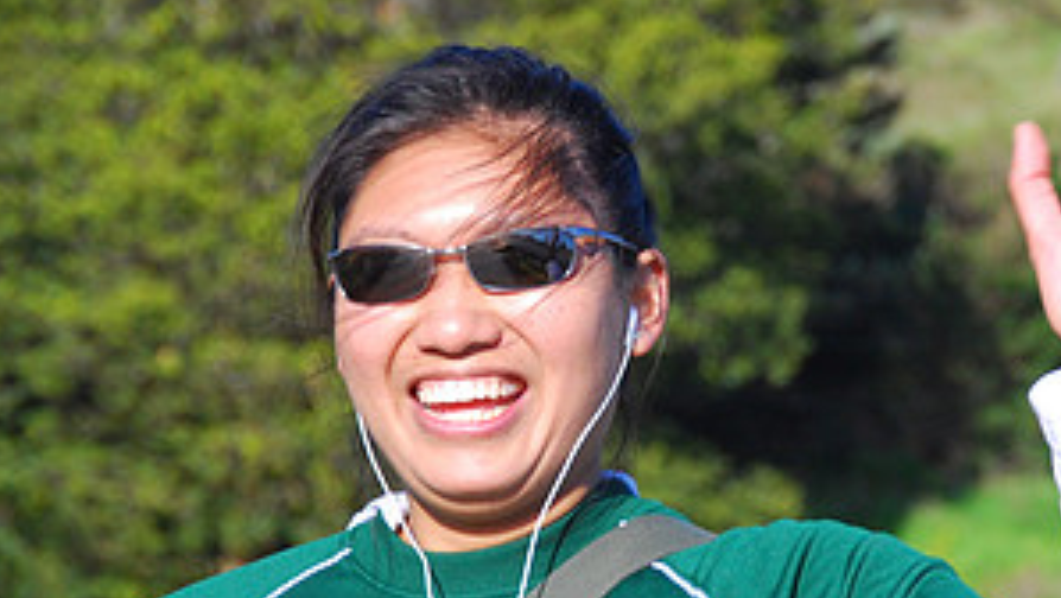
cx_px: 591
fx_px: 10331
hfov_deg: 5.9
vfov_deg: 3.3
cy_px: 335
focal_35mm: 367
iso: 400
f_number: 9.5
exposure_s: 1/250
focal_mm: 120
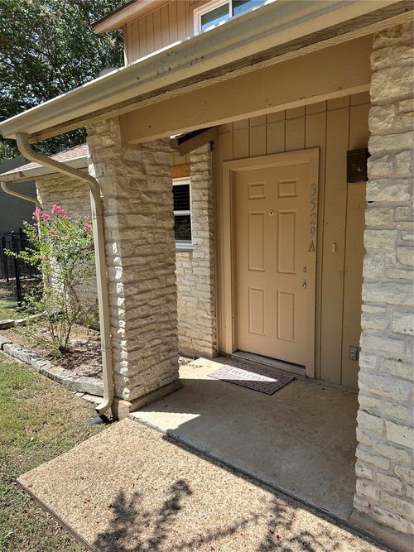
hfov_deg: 56.8
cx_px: 207
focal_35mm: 24
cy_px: 276
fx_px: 383
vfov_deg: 71.6
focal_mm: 6.86
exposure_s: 1/1664
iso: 80
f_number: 1.78
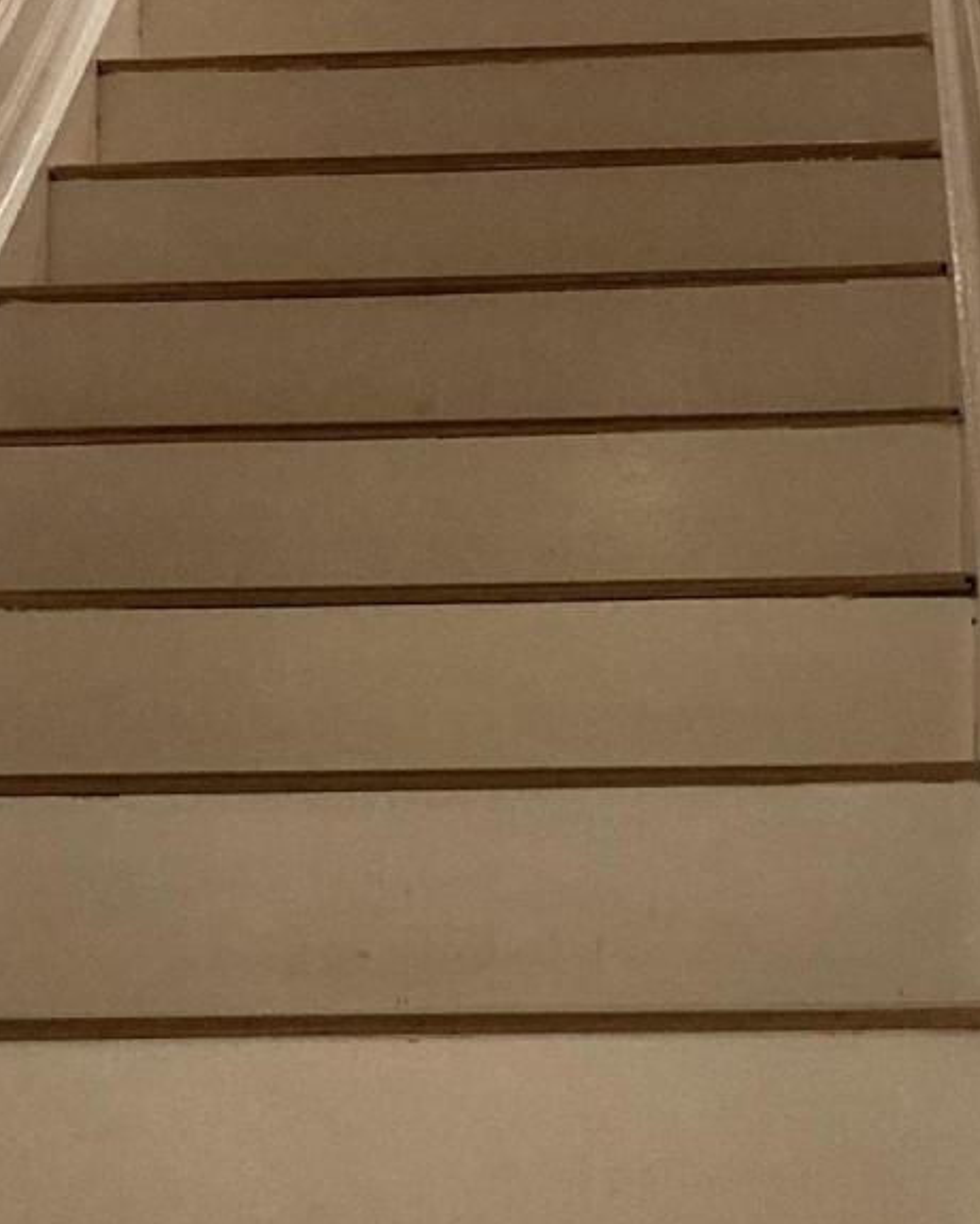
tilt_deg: +4.4
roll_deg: +1.8
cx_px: 626
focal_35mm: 95
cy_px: 890
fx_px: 3444
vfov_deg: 20.0
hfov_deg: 16.2
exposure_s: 1/60
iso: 320
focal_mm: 3.99
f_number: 1.8
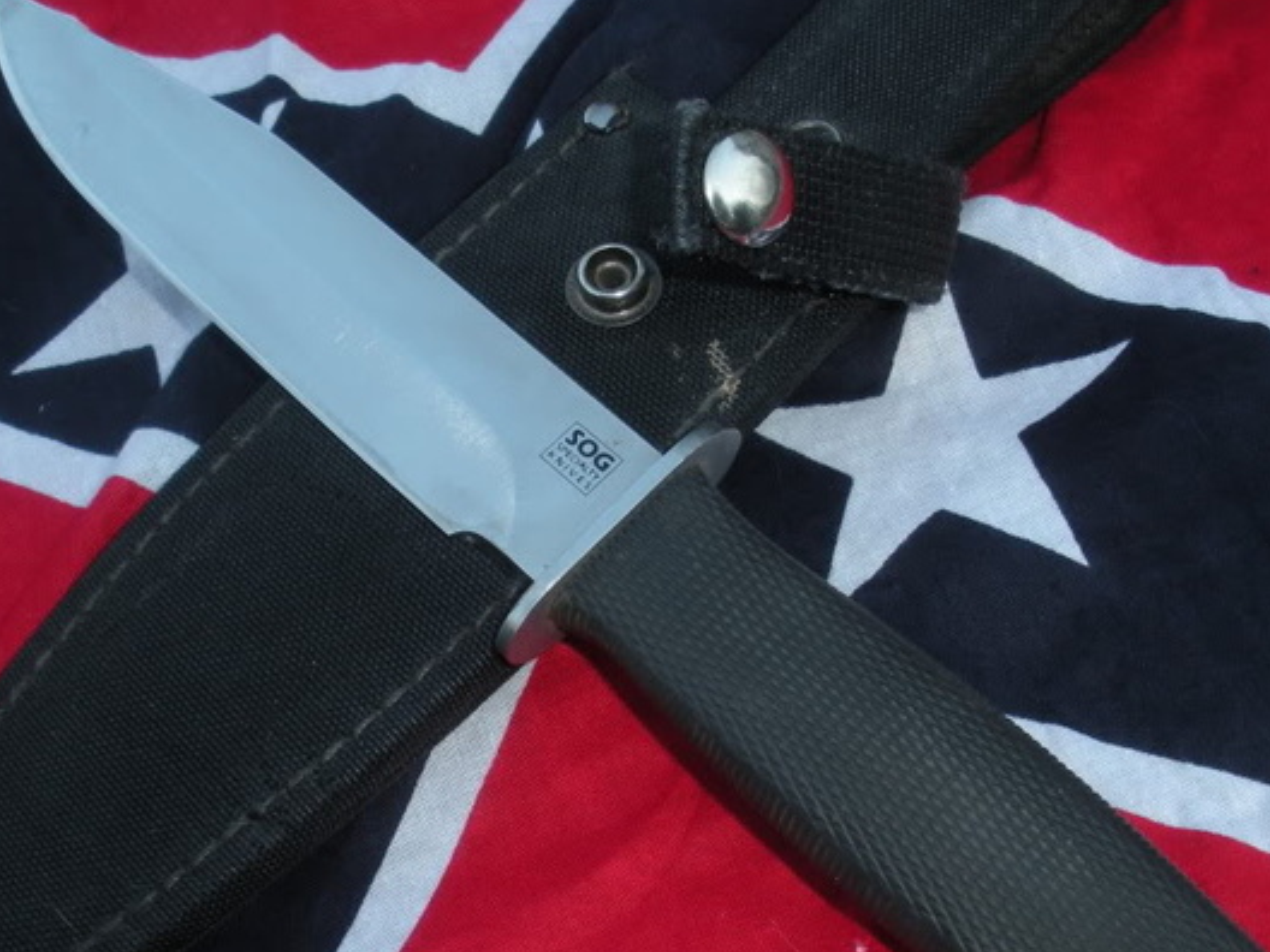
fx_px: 1981
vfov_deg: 26.9
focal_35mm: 54
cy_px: 608
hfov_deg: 35.5
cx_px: 544
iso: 64
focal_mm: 6.3
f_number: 3.5
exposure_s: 1/75.1
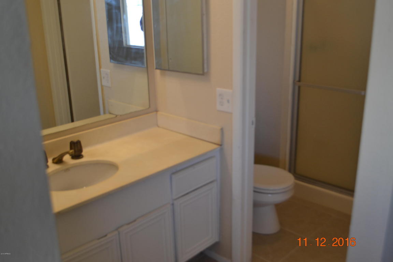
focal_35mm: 36
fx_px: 393
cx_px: 196
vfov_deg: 36.9
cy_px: 131
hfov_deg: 53.1
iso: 400
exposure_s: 1/60
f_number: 4
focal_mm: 24
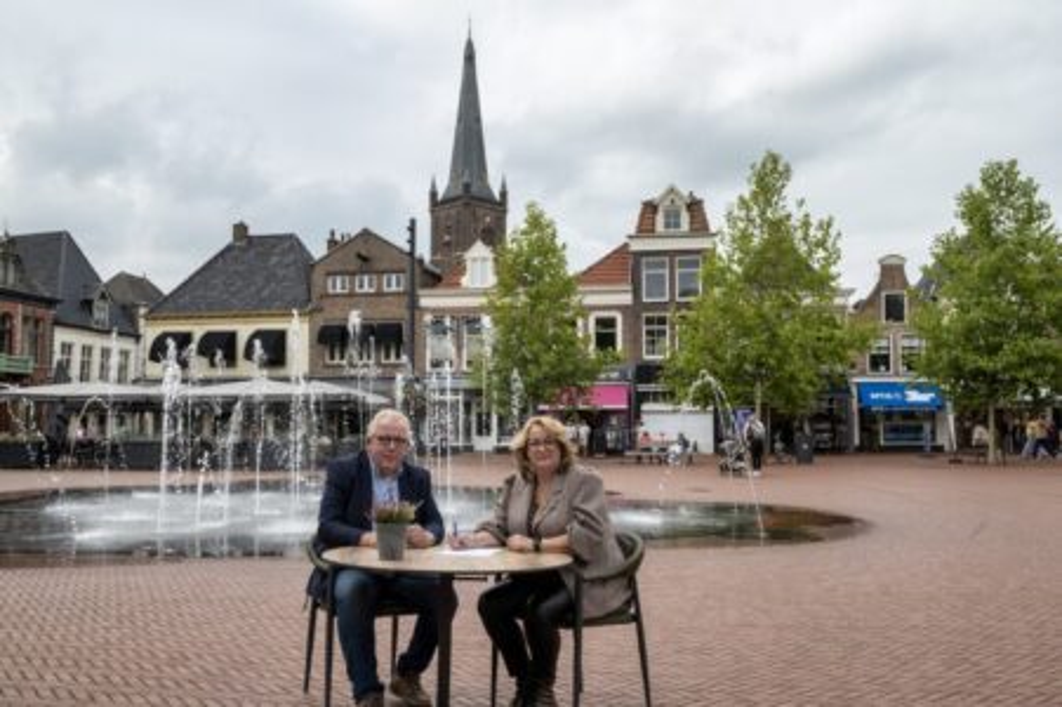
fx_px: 914
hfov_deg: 60.3
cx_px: 531
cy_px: 354
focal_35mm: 31
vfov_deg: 42.3
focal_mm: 31
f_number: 10
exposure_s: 1/250
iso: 400
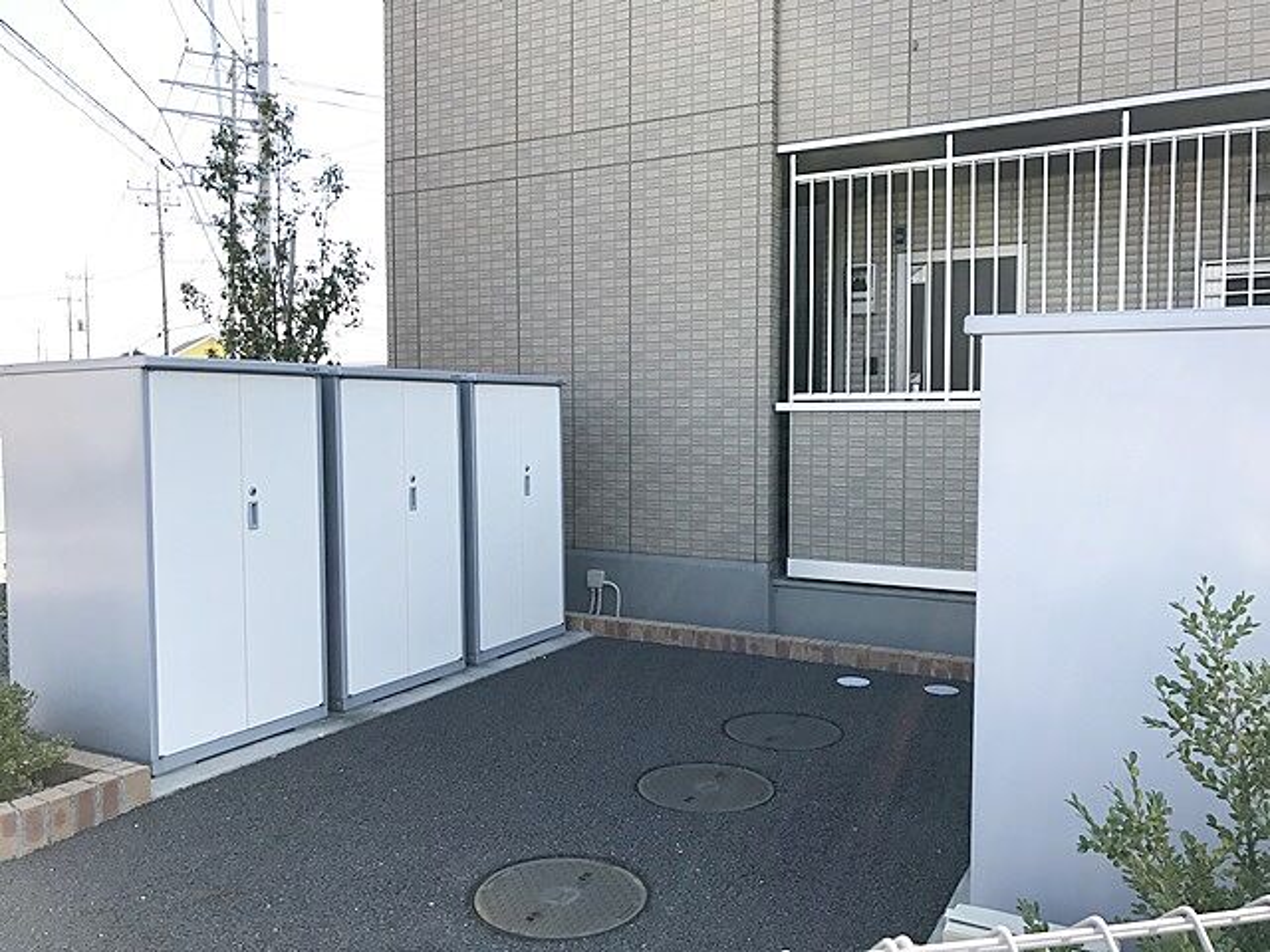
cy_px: 476
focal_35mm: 28
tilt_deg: -2.7
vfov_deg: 49.7
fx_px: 1027
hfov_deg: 63.4
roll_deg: +0.2
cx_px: 635
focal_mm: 3.99
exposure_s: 1/679
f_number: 1.8
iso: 20
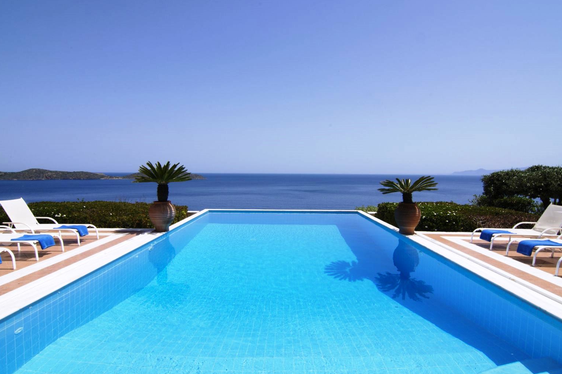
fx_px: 320
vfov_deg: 60.6
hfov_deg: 82.5
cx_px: 292
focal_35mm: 21
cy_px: 189
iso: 200
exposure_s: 1/125
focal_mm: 13
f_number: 16
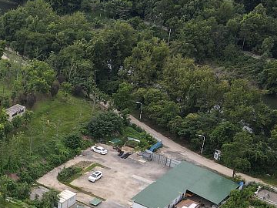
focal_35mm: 80
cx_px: -95
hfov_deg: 21.7
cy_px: 119
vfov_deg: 18.4
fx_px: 640
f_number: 2.8
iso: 100
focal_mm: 4.5
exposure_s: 1/200
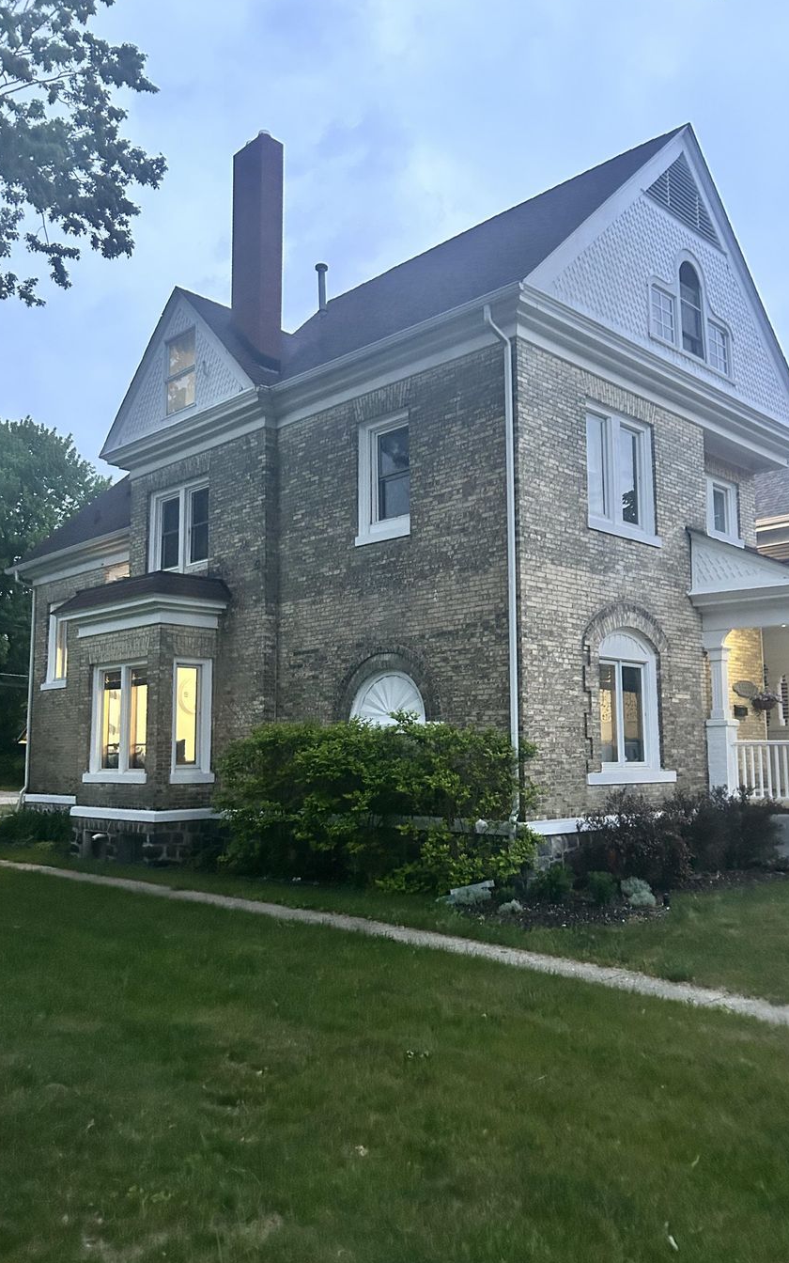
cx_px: 440
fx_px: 963
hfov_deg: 44.5
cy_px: 628
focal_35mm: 28
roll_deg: +0.4
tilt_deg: +6.7
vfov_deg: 66.5
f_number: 1.5
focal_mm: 5.7
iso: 640
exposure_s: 1/30
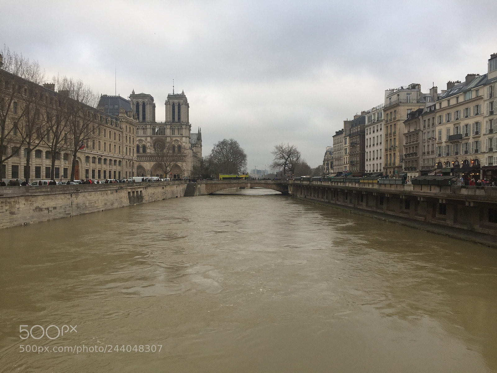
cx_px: 248
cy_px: 186
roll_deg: -1.4
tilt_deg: -0.2
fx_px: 416
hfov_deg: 61.7
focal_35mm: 29
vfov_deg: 48.2
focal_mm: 4.15
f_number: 2.2
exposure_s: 1/439
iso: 32
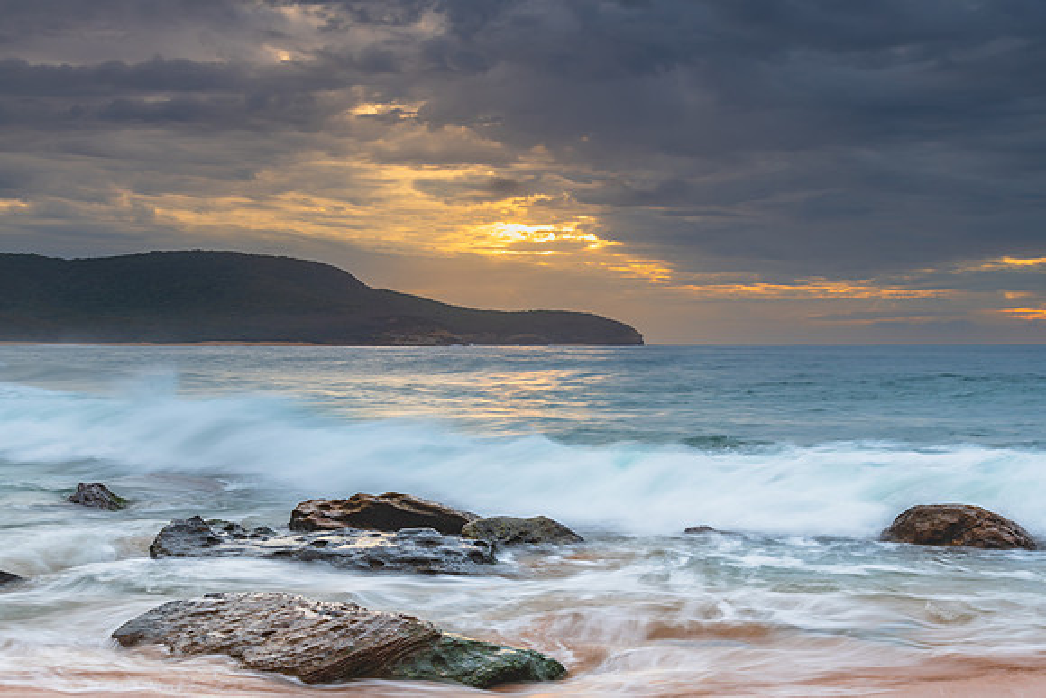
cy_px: 349
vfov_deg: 27.7
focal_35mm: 49
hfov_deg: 40.6
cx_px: 523
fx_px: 1414
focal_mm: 48
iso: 80
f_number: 9
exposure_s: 1/2.5
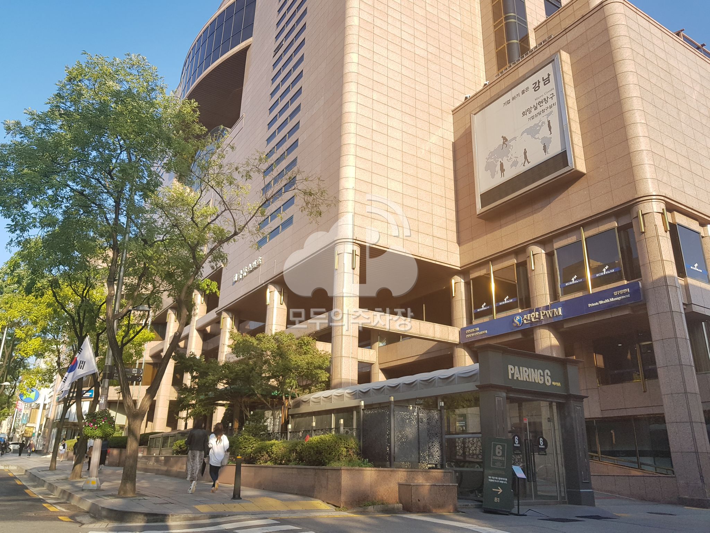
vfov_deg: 53.1
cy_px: 266
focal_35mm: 26
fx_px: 533
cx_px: 355
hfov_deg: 67.3
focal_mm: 4.2
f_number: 1.7
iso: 40
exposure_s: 1/756
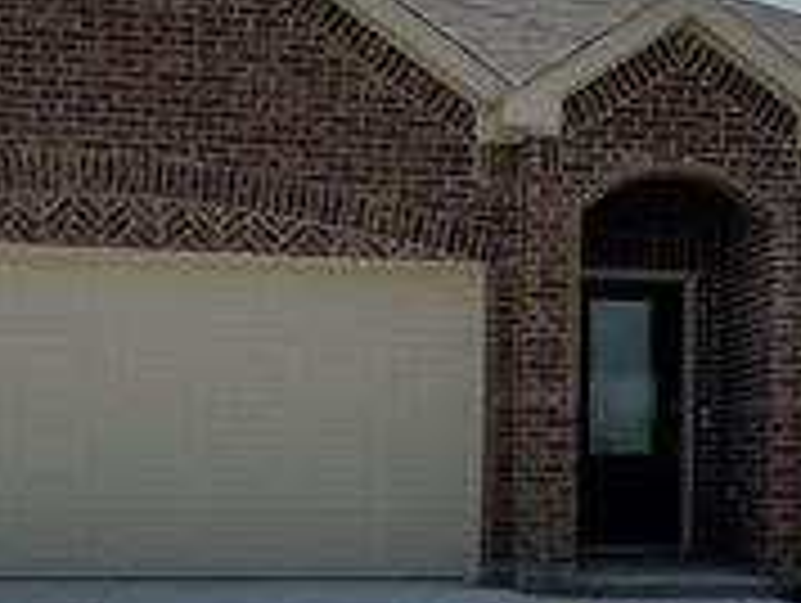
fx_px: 1691
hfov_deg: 26.5
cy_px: 434
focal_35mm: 73
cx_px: 508
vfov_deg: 20.1
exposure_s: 1/10309
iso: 50
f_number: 1.5
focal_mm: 5.7
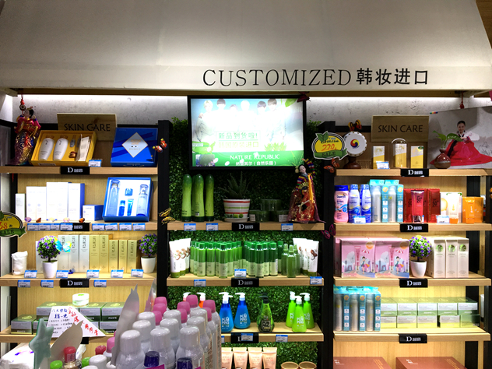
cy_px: 184
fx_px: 412
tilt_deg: -0.8
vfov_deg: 48.2
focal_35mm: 29
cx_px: 246
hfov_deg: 61.7
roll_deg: -0.3
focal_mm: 4.15
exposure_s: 1/100
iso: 25
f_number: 2.2
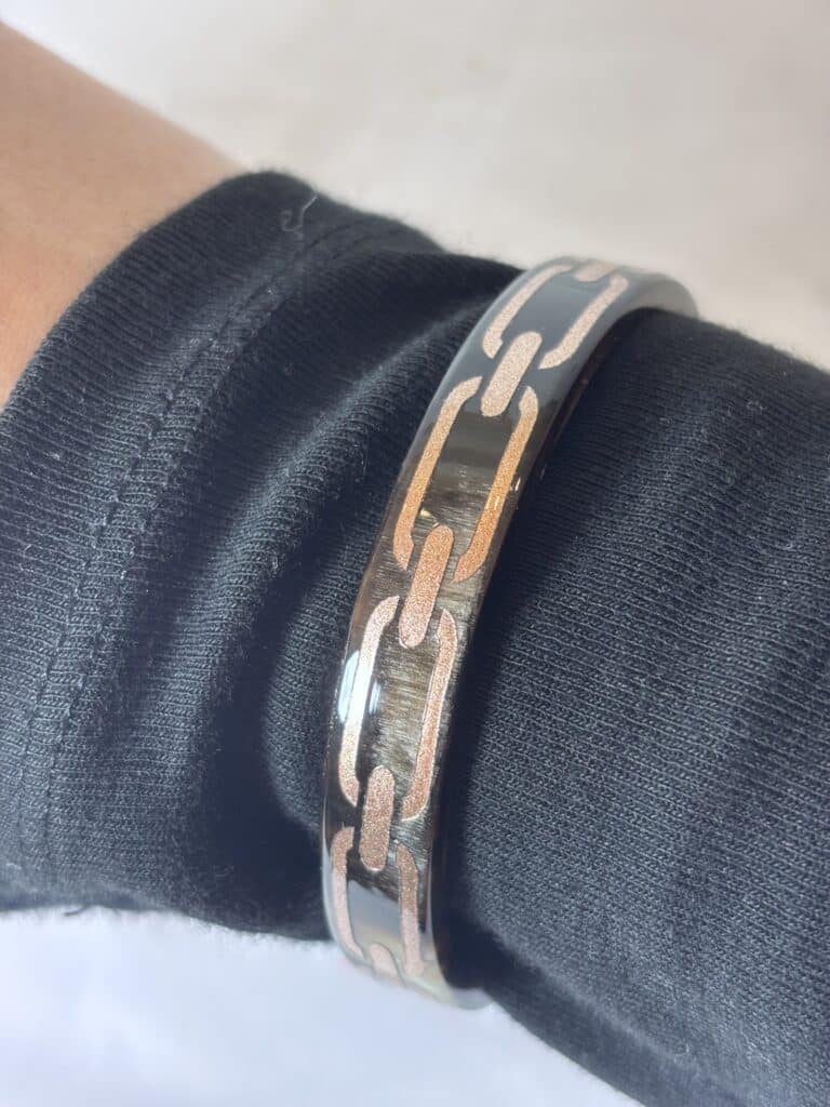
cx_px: 415
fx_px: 1662
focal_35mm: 52
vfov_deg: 36.8
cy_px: 554
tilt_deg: -64.2
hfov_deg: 28.0
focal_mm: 5.96
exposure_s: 1/50
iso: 50
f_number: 1.6
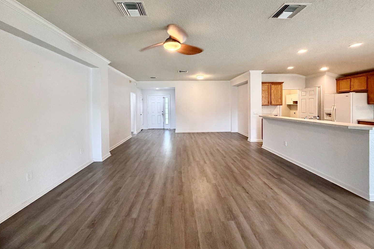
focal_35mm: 15
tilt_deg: -0.9
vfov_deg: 76.9
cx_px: 186
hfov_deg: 100.4
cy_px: 108
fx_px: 156
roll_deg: +0.6
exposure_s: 1/60
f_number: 2.2
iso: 250
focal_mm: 2.22
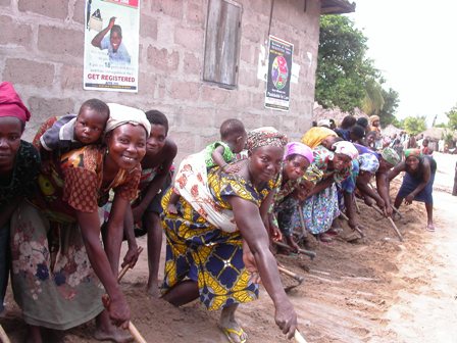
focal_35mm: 38
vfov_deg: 37.7
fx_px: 502
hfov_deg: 49.0
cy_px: 172
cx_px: 228
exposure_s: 1/180
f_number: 8
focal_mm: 7.8
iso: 100
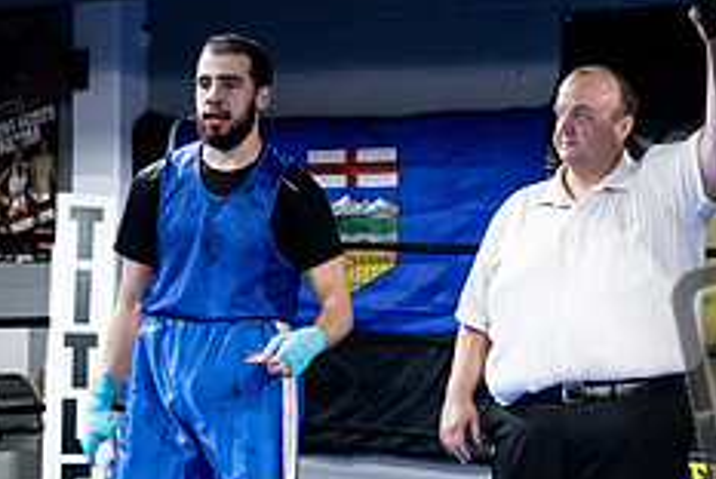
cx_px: 679
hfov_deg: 19.5
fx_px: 2031
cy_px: 321
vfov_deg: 13.4
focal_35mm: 102
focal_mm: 41
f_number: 2.8
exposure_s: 1/1000
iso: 10000
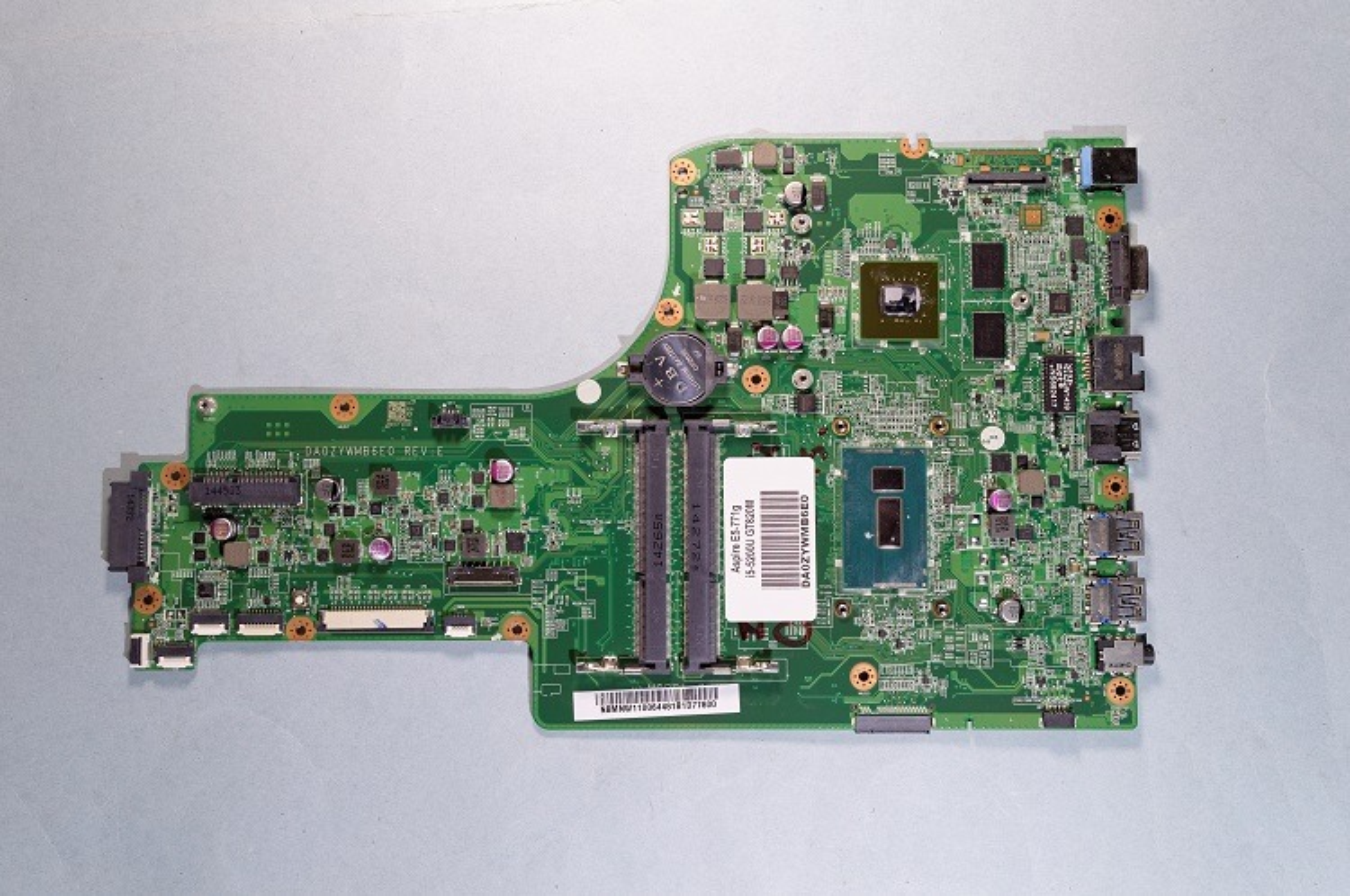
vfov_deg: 39.9
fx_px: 1236
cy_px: 448
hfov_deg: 57.3
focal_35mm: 33
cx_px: 675
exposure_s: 1/6
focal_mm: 22
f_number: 8
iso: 100
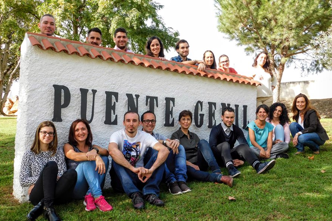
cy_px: 120
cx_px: 165
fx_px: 350
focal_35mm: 38
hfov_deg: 50.7
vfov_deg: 35.0
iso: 125
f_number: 3.5
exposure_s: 1/400
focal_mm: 6.3
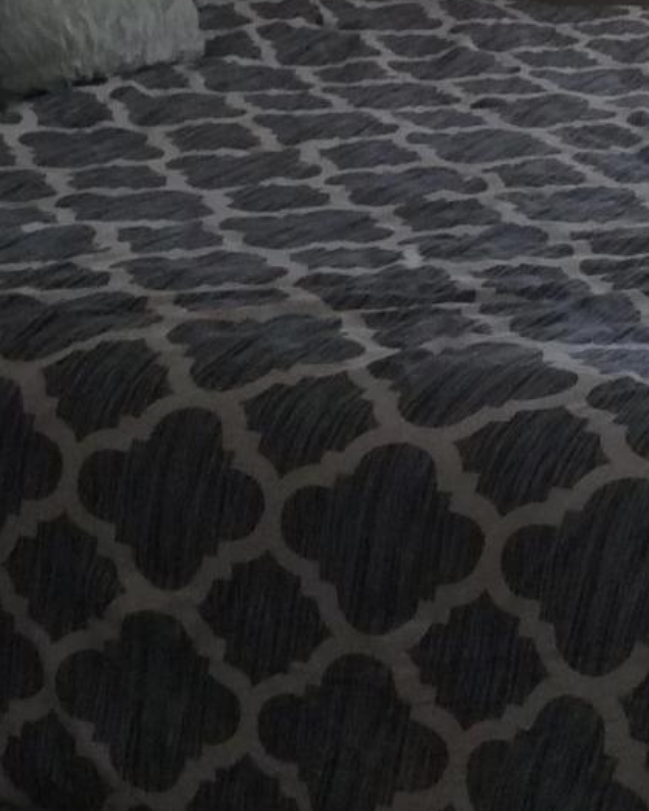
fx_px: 2858
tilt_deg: -9.9
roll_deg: -0.2
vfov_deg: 15.6
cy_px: -133
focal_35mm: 119
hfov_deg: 12.9
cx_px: 560
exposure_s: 1/24
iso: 100
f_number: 2.4
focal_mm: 3.3
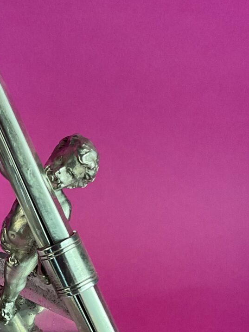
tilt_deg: -54.4
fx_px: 796
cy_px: 308
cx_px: -33
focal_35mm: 83
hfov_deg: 17.1
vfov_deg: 22.9
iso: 40
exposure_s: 1/100
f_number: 1.8
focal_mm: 3
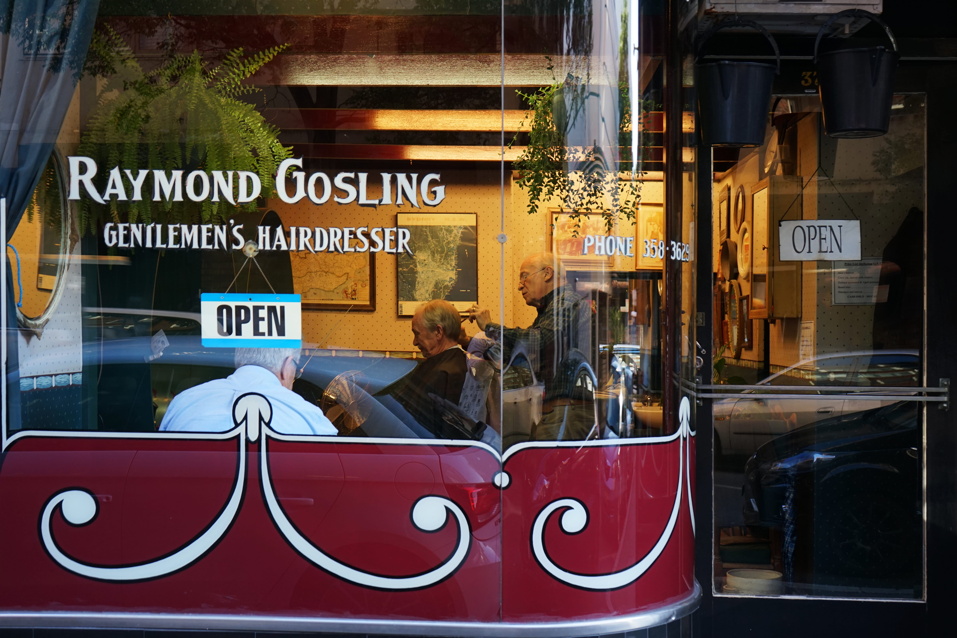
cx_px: 478
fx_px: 1196
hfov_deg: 43.6
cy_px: 319
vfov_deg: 29.9
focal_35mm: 45
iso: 500
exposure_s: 1/60
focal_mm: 45
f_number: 5.6
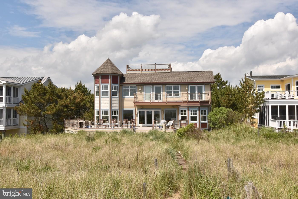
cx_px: 149
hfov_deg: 53.1
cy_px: 100
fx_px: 298
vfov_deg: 36.9
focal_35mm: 36
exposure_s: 1/1000
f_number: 16
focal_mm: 24
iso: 800
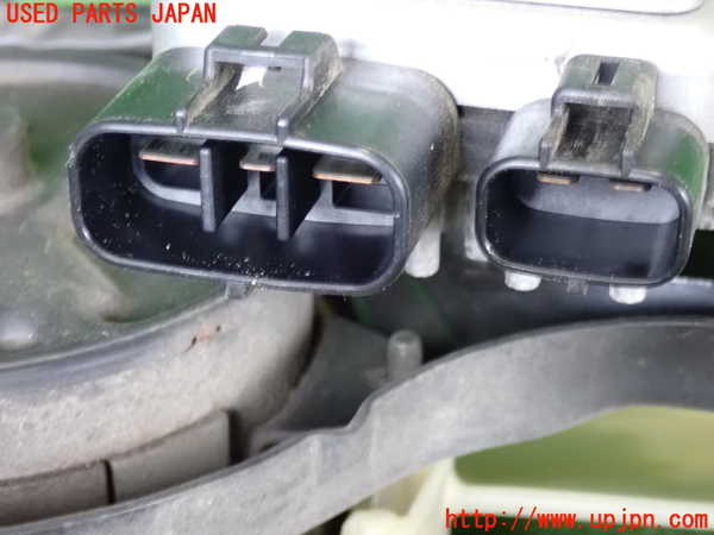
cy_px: 268
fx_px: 1815
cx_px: 357
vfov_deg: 16.8
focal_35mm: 88
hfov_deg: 22.3
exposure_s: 1/20
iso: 1600
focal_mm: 15.66
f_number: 4.5
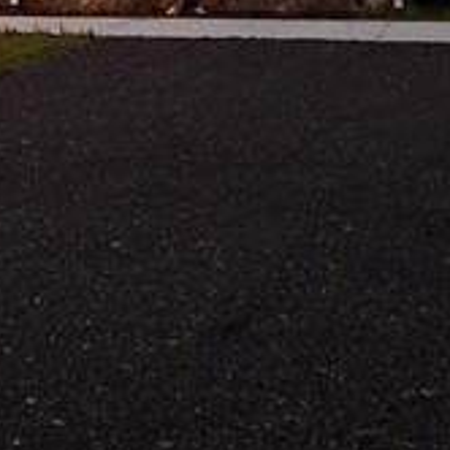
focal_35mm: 102
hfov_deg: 16.2
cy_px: -184
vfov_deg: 15.9
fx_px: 1500
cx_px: -130
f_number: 1.8
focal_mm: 4.69
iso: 45
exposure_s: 1/30
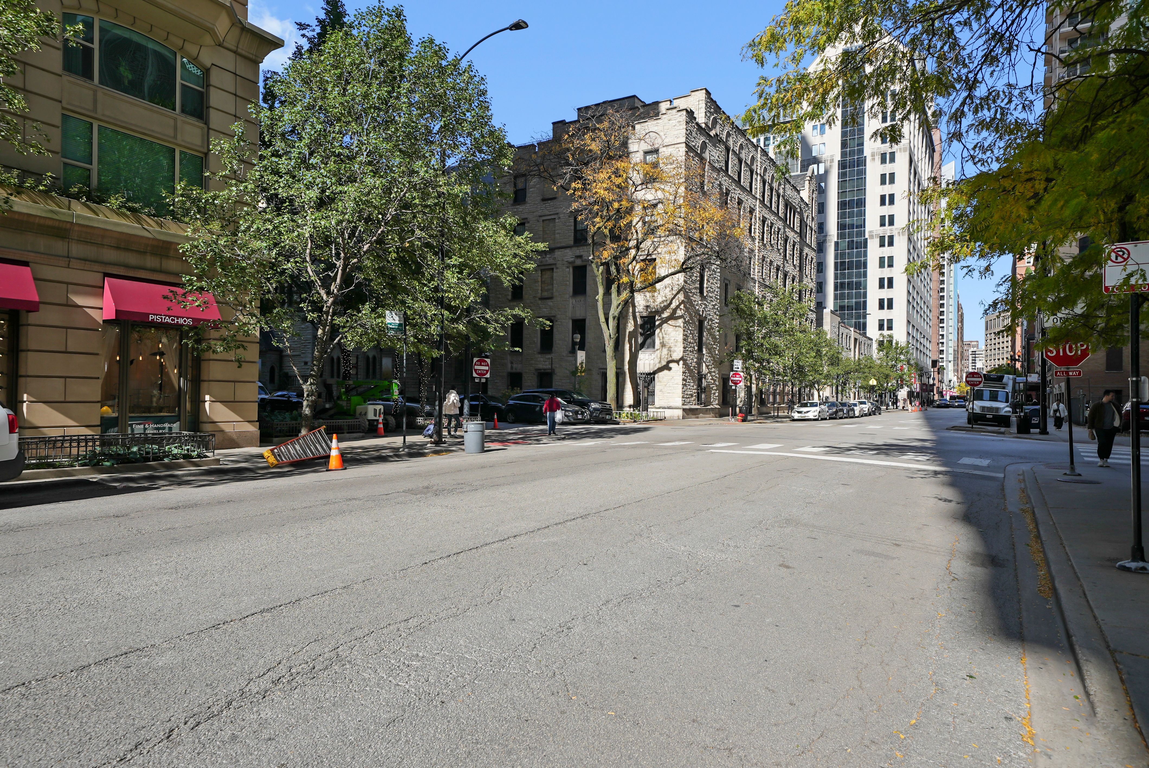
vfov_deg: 57.3
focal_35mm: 22
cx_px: 574
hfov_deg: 78.6
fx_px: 703
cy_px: 384
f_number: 5.6
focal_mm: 22
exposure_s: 1/320
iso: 80
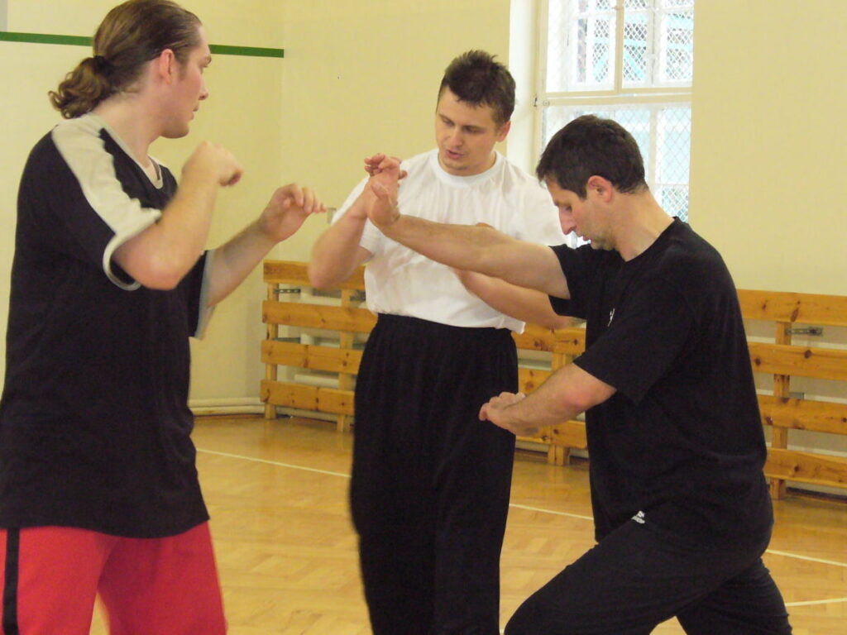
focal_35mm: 107
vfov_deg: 13.8
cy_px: 318
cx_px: 424
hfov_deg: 18.4
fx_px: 2618
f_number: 3.3
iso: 320
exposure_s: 1/30
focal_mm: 12.8
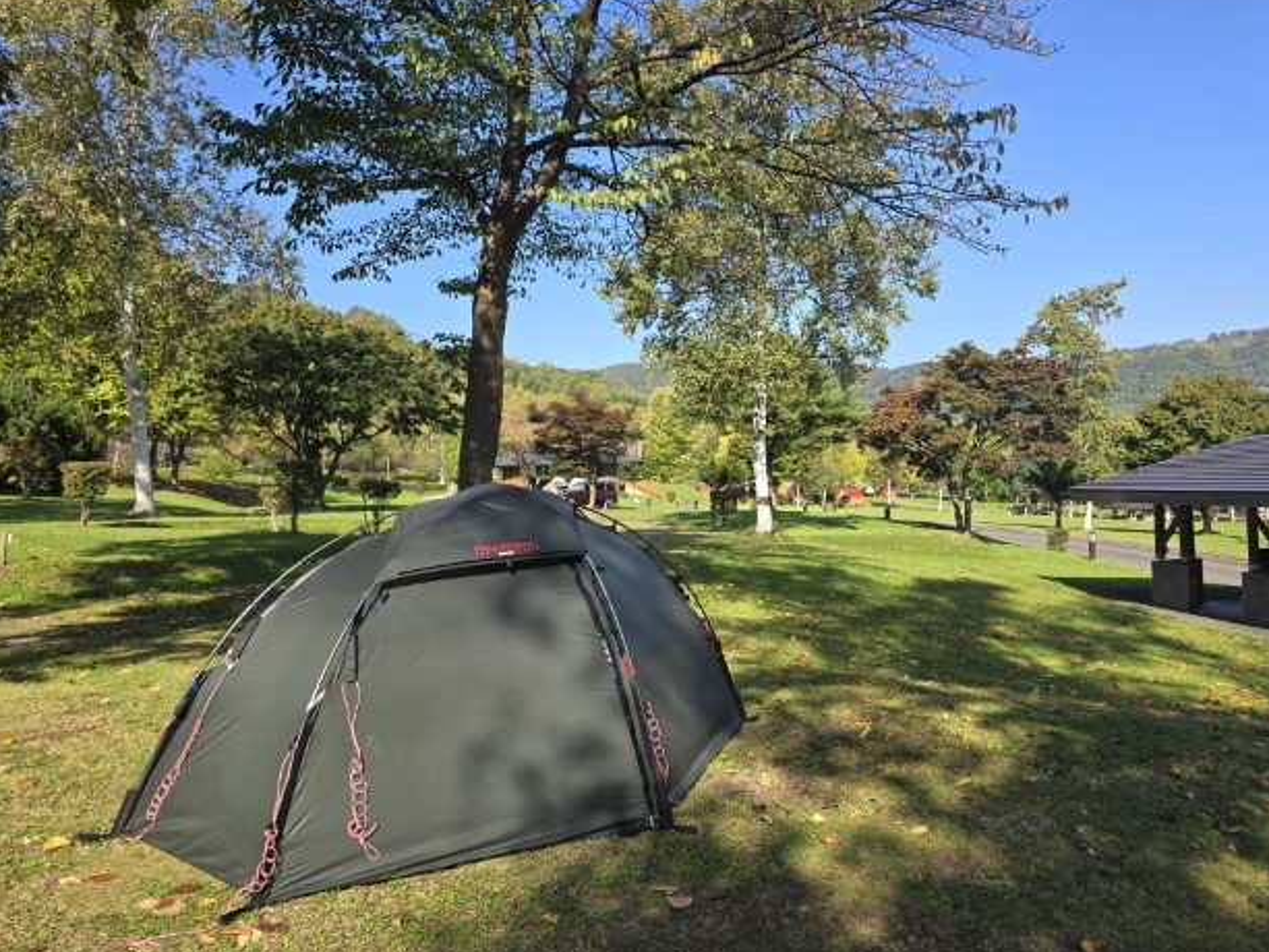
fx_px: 880
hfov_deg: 71.6
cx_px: 656
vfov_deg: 56.8
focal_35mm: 24
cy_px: 468
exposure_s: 1/411
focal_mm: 6.3
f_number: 1.7
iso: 12
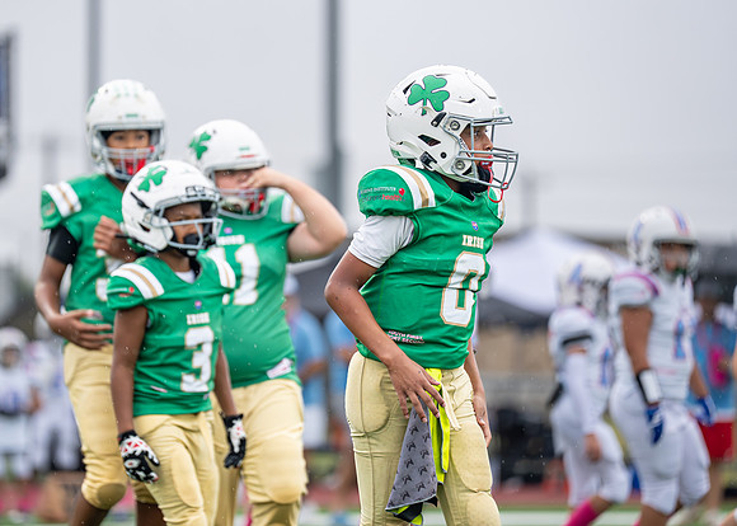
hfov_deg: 7.8
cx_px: 256
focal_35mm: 257
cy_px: 215
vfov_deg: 5.6
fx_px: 5375
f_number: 2.8
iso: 400
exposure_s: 1/1000
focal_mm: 200
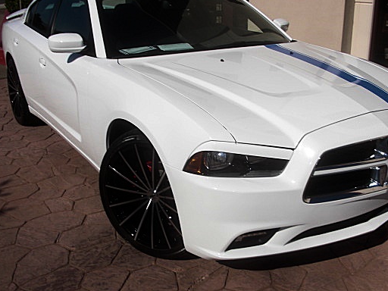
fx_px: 504
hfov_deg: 42.0
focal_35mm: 45
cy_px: 159
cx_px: 221
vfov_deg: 32.2
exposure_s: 1/320
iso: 50
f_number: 7.9
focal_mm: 6.3
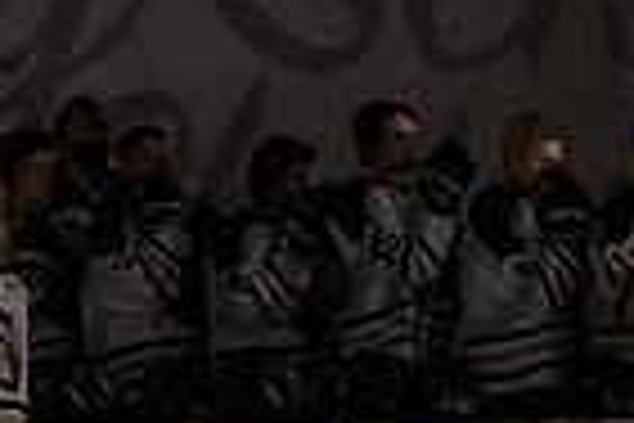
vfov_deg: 3.0
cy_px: 216
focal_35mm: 464
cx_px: 238
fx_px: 8171
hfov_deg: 4.4
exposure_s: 1/80
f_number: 2.8
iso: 5000
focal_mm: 70
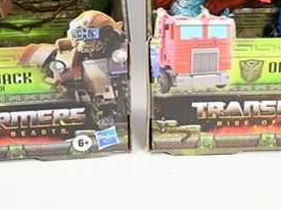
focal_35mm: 84
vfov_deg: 17.0
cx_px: 133
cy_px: -24
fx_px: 682
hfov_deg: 23.3
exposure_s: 1/125
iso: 450
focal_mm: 20
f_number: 3.8
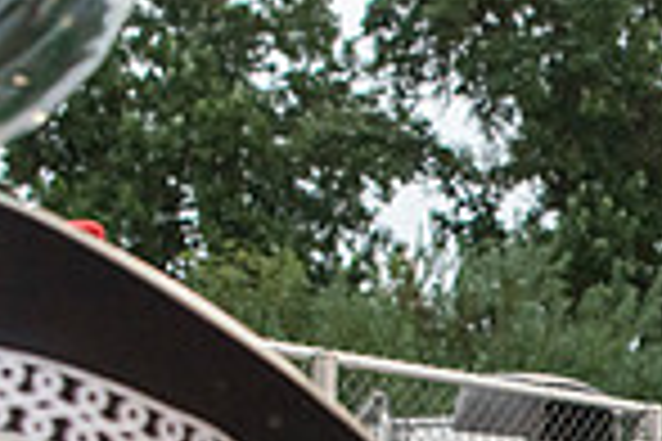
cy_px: 754
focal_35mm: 95
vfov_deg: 13.2
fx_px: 1747
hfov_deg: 19.9
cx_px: 833
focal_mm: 24
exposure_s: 1/800
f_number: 3.2
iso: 2000
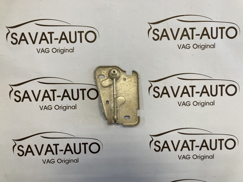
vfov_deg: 49.7
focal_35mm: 28
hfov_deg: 63.5
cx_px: 122
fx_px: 196
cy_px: 91
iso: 80
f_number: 1.8
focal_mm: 3.99
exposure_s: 1/82
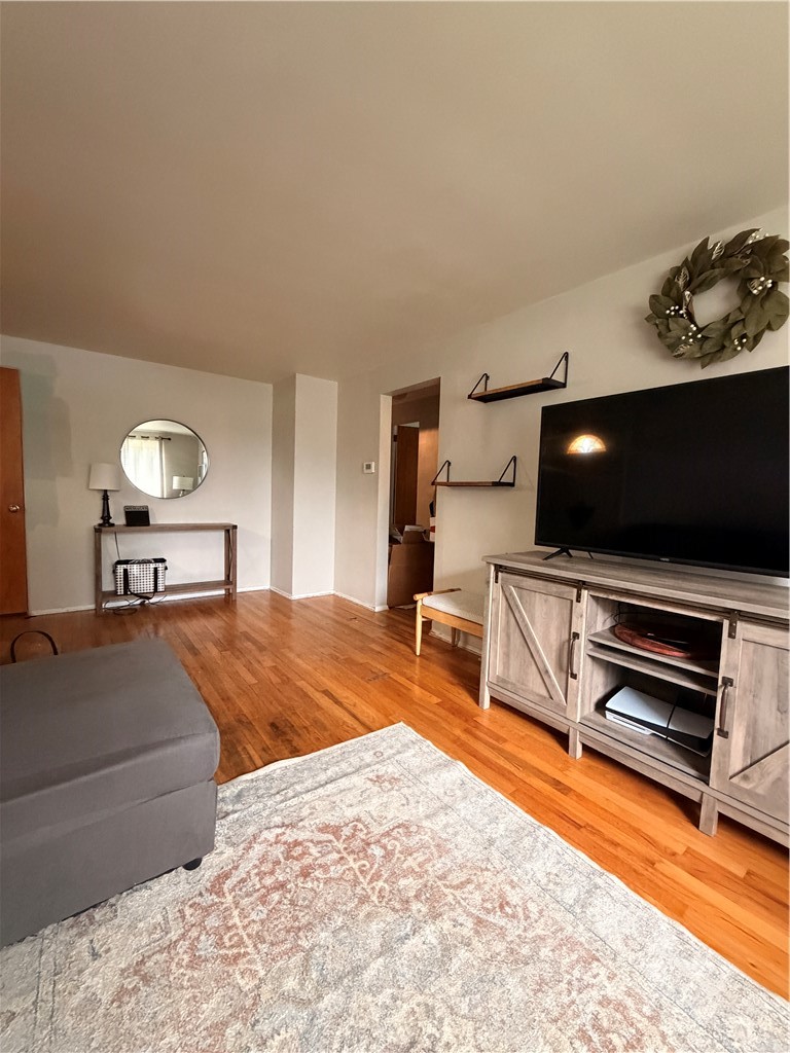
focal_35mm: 14
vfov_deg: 102.1
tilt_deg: -3.9
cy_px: 526
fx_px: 426
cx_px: 395
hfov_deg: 85.7
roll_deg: -1.2
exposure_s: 1/60
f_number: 2.2
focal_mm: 2.22
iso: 1000
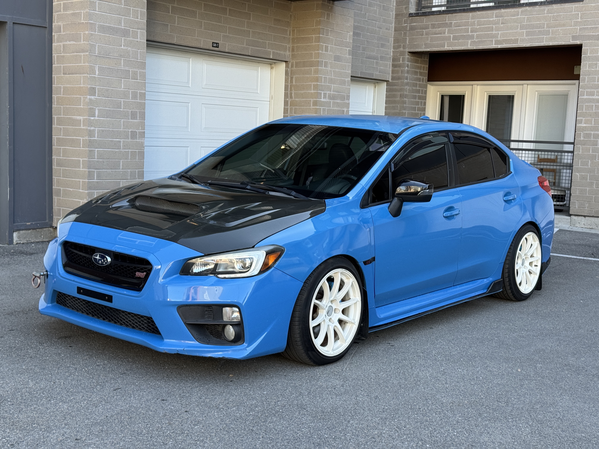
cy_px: 224
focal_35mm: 48
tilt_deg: -4.5
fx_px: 831
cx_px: 300
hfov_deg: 39.7
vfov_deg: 30.3
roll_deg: -2.8
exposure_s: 1/231
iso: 64
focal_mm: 6.76
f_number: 1.78
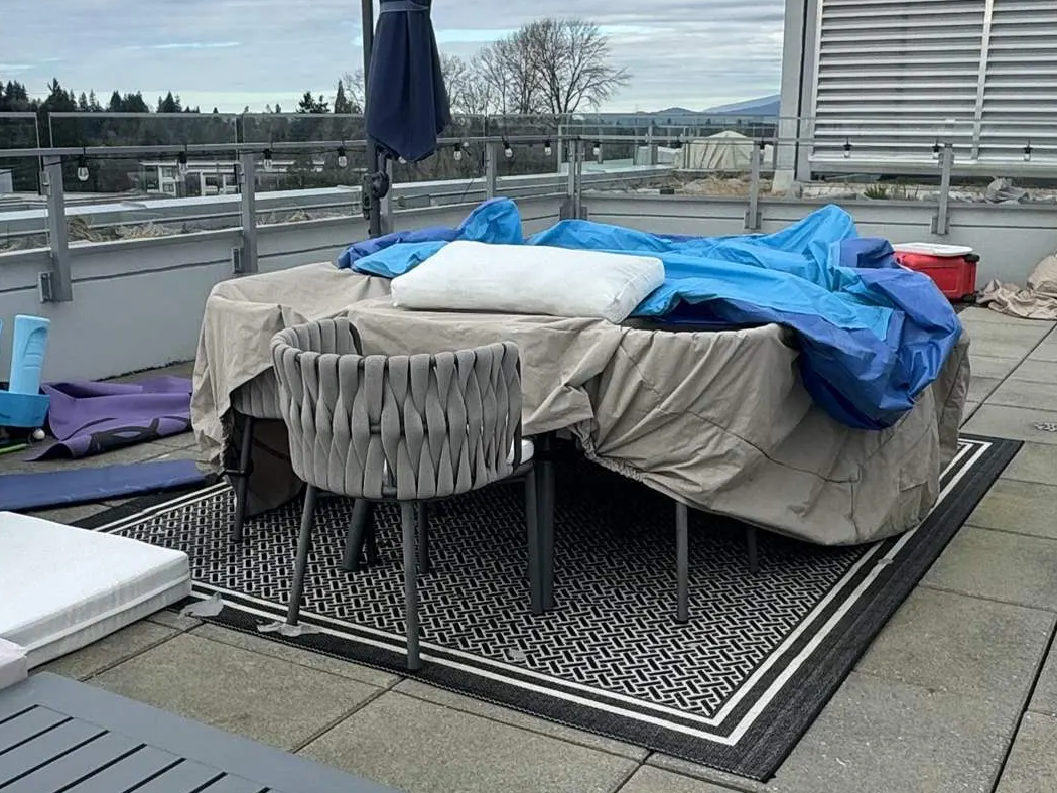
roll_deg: -0.7
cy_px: 426
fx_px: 1252
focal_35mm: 41
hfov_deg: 45.8
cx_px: 502
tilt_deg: -13.5
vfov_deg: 35.1
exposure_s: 1/840
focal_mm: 2.22
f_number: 2.2
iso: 40
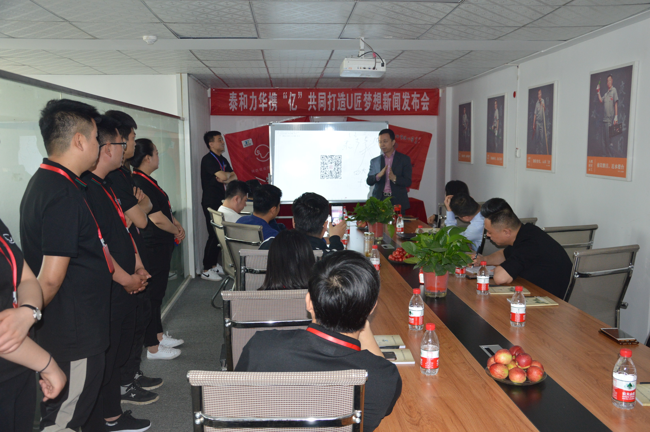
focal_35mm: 33
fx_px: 595
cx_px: 325
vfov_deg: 39.9
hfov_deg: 57.3
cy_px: 216
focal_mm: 22
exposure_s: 1/60
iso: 720
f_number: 3.8
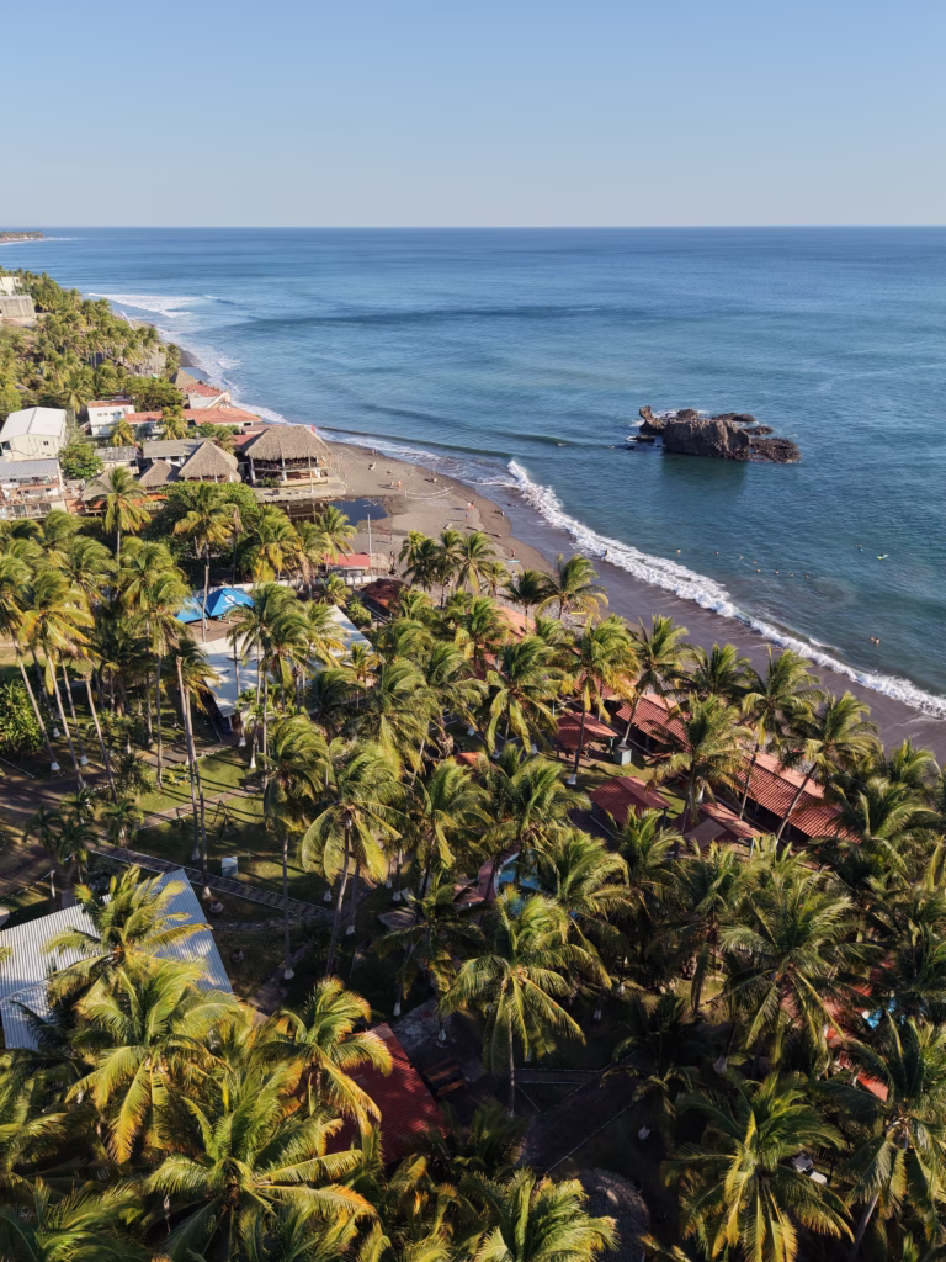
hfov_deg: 56.8
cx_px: 473
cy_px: 631
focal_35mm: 24
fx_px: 875
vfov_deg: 71.6
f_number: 1.8
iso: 400
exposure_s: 1/6000
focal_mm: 8.67
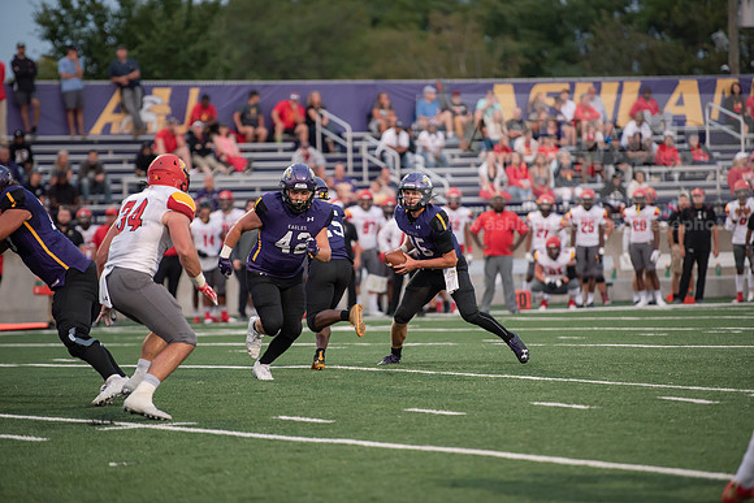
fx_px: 4190
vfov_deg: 6.9
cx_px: 377
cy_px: 252
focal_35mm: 200
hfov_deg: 10.3
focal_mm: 200
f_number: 2.8
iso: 2000
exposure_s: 1/800
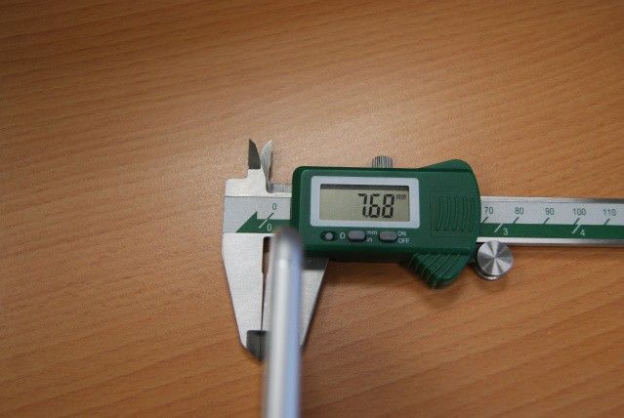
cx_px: 312
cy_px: 209
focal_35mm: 45
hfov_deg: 43.5
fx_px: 781
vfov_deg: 30.0
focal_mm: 30
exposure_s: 1/50
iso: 320
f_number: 4.5
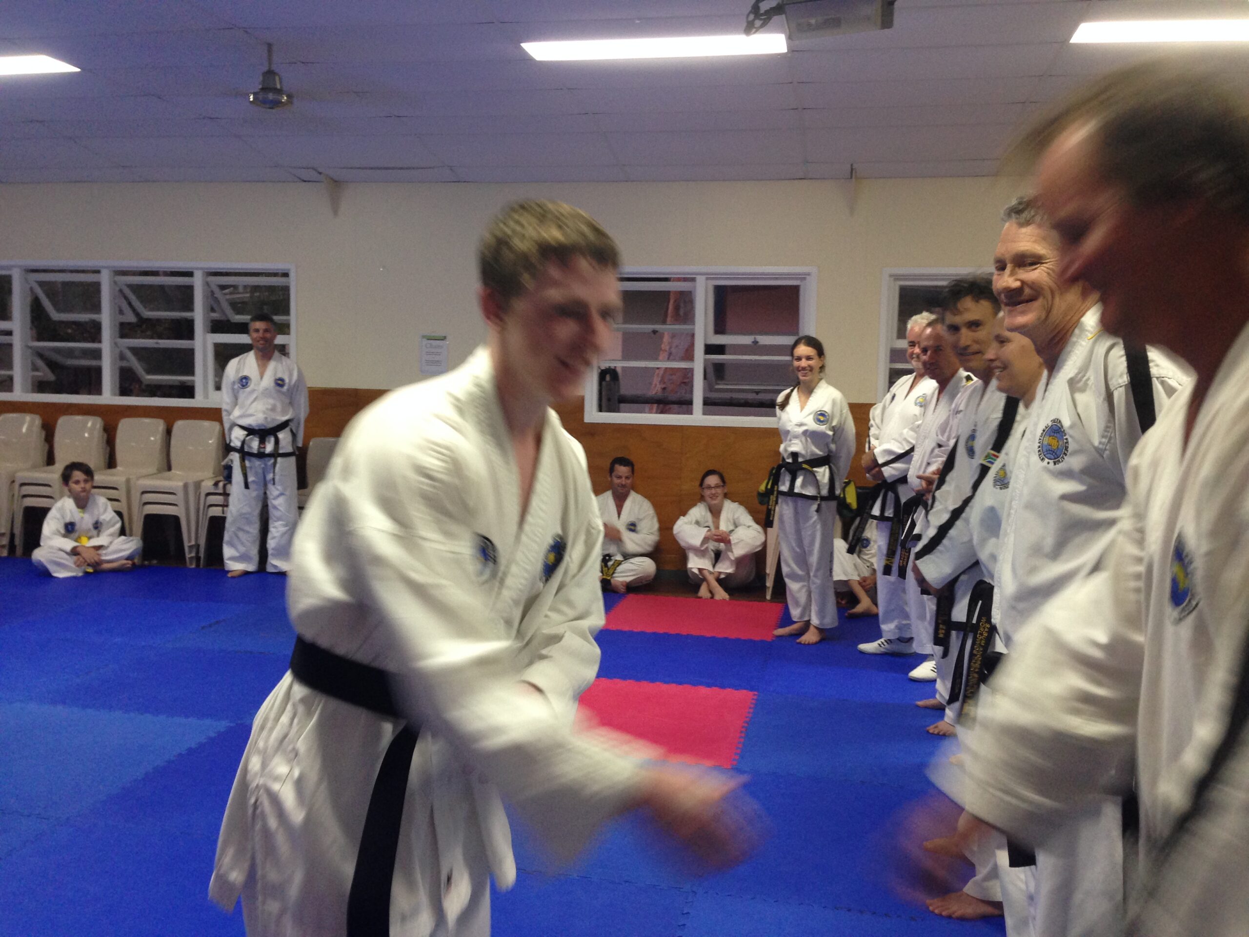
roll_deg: -2.4
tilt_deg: -6.1
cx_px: 624
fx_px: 1191
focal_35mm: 33
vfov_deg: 42.9
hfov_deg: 55.4
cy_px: 468
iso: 125
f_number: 2.4
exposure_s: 1/20
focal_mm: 4.12
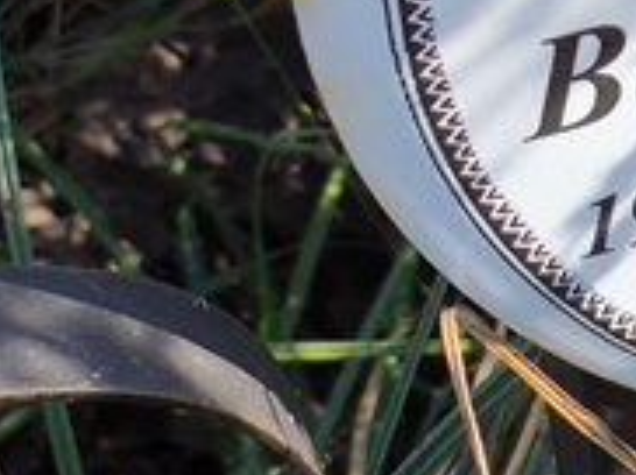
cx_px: 1141
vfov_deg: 6.7
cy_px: 49
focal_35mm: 220
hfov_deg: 8.7
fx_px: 4037
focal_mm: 4.71
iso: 50
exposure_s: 1/601
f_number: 1.7
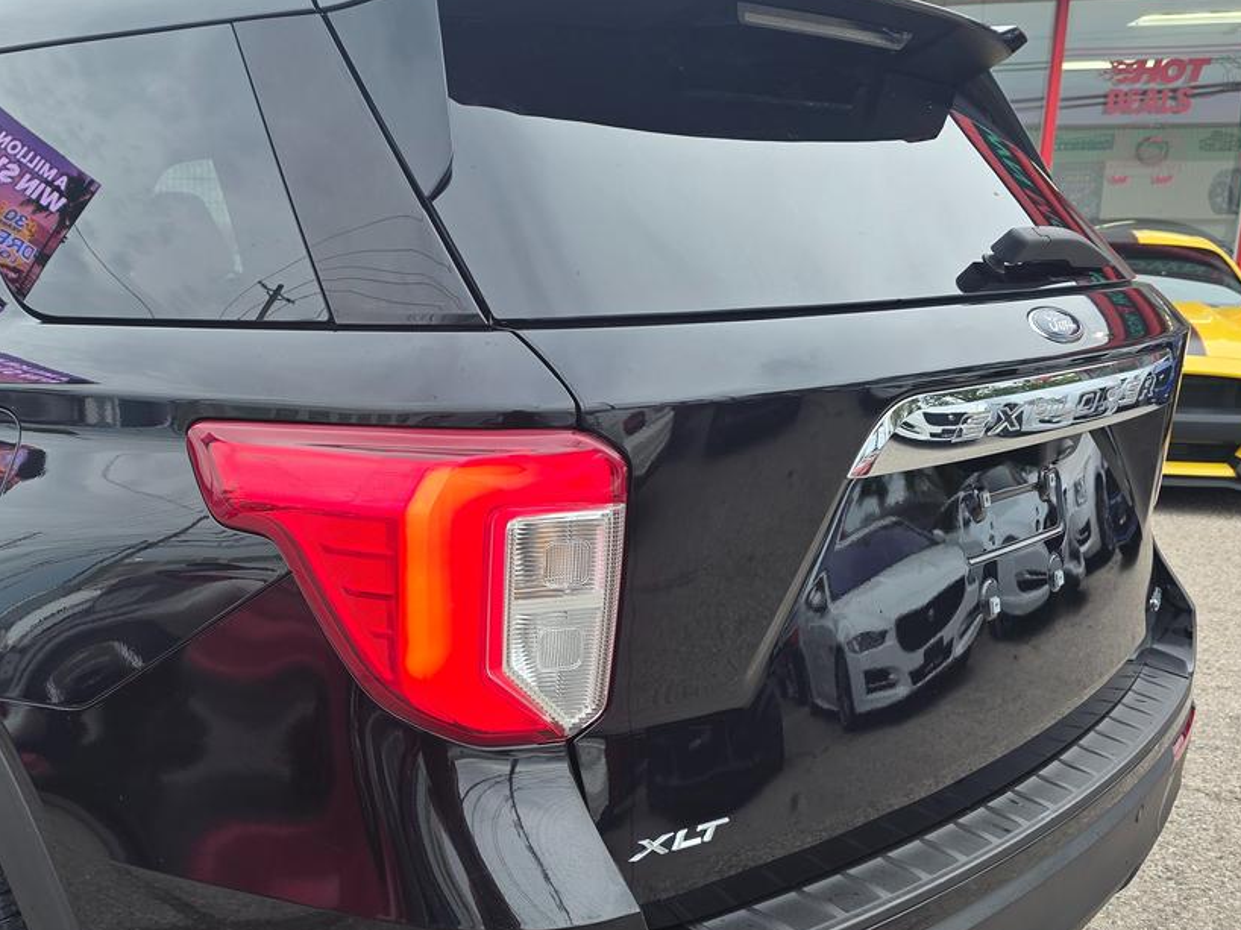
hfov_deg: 49.4
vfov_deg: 39.4
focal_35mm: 36
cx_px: 313
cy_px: 564
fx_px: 1290
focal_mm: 6.3
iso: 16
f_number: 1.7
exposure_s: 1/53
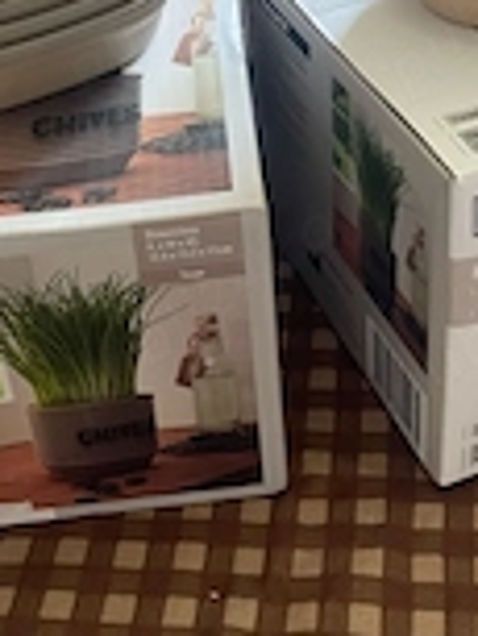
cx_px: 283
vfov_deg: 27.3
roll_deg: +5.0
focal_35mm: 68
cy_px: 37
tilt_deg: -32.8
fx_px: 1250
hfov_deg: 21.6
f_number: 1.6
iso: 500
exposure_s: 1/48
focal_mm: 4.2
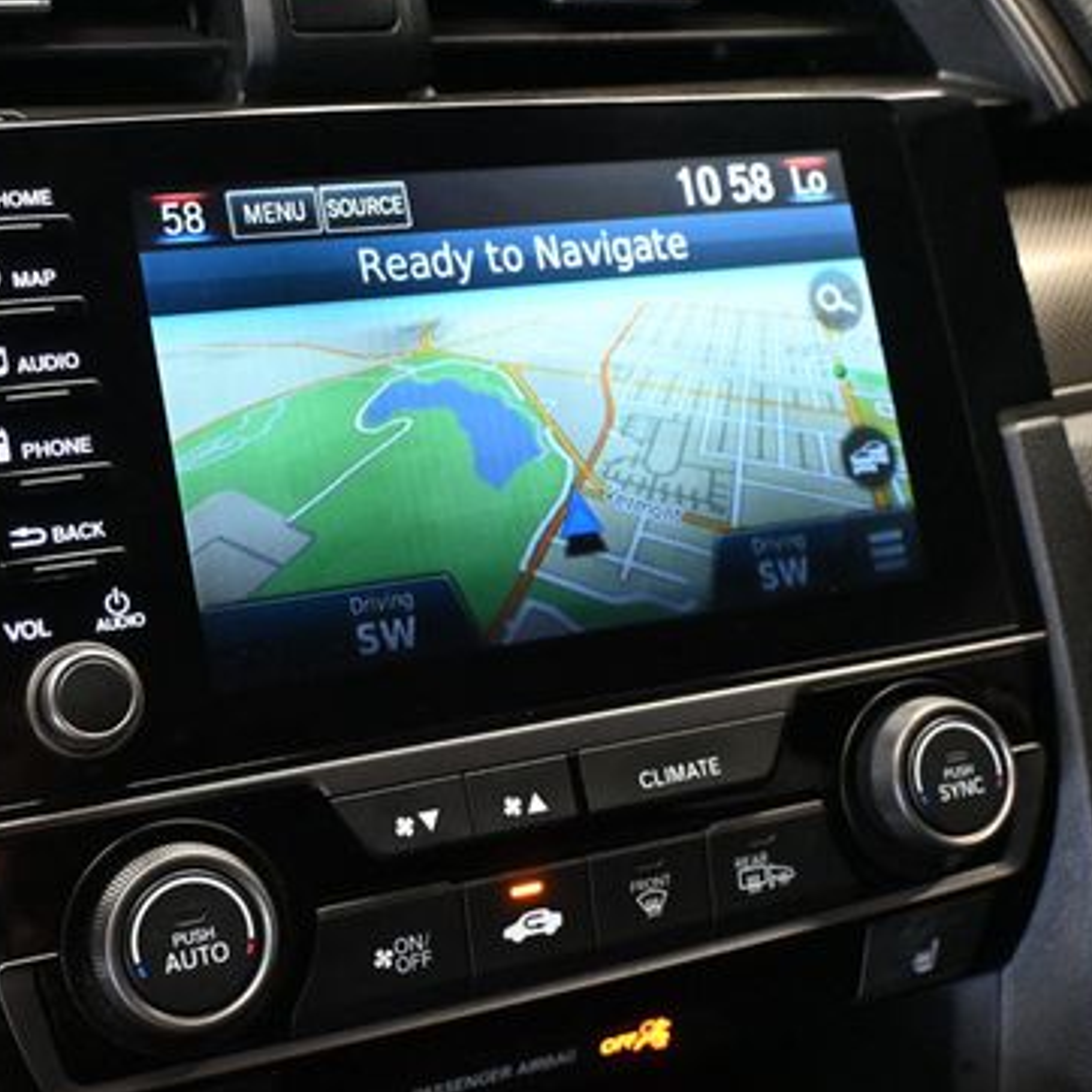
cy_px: 558
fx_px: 1606
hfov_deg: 37.3
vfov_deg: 37.6
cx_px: 392
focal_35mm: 45
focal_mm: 20
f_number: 3.8
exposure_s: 1/60
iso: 5600
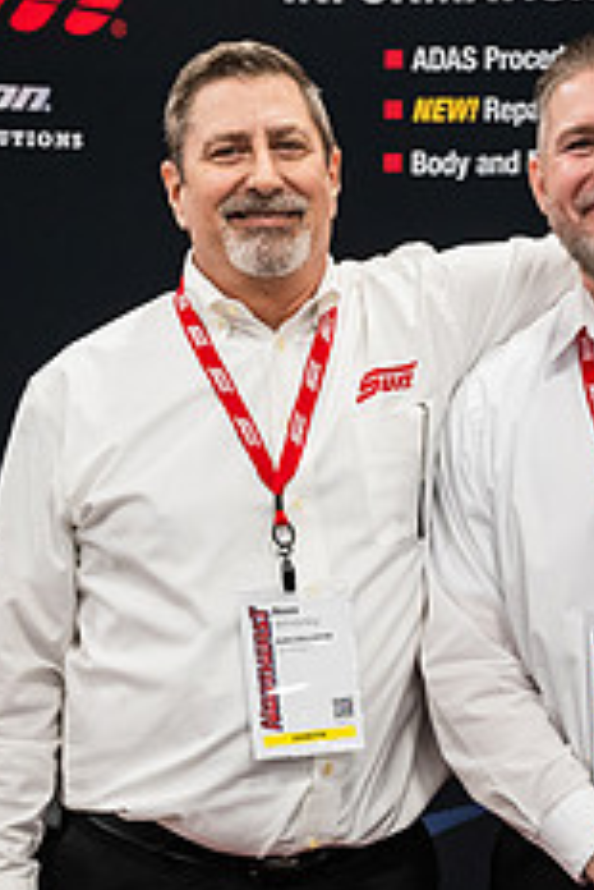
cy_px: 472
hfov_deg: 15.2
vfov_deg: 22.6
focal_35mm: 90
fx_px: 2224
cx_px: 411
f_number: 4
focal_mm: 35
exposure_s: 1/200
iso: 3200
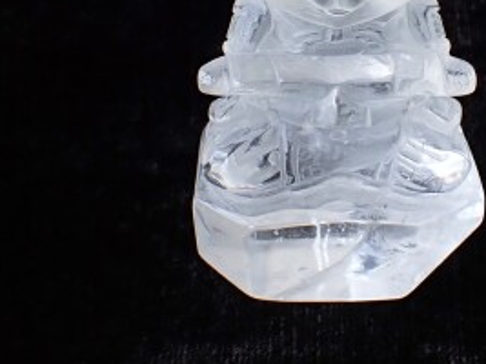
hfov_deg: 26.8
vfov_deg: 20.0
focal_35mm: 72
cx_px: 344
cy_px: 23
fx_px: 1010
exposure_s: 1/125
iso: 125
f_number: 3.2
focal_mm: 5.4
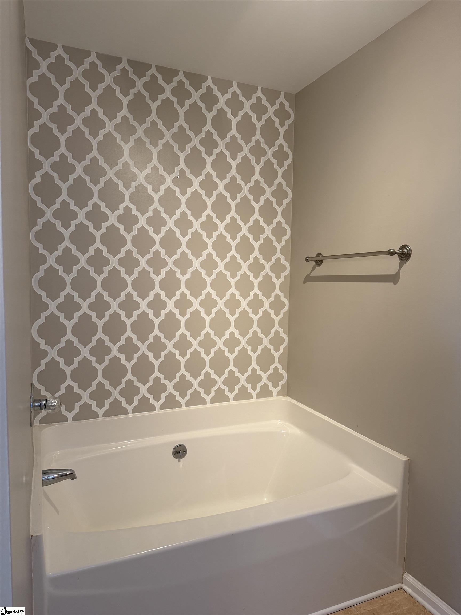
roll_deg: -1.5
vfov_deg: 71.6
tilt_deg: -5.0
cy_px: 308
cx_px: 230
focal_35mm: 24
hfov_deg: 56.8
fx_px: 426
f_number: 1.78
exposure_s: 1/60
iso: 200
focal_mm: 6.76
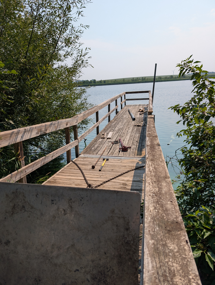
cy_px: 142
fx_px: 198
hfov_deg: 56.9
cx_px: 108
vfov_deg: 71.5
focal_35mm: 24
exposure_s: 1/1621
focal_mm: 6.9
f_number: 1.68
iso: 23
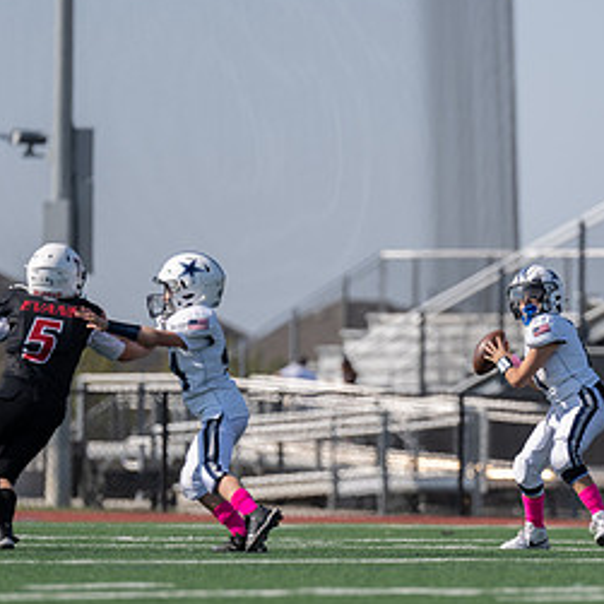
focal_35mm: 420
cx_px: 462
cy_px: 404
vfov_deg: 4.2
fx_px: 8291
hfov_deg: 4.2
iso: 100
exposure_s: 1/2500
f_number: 2.8
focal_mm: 200
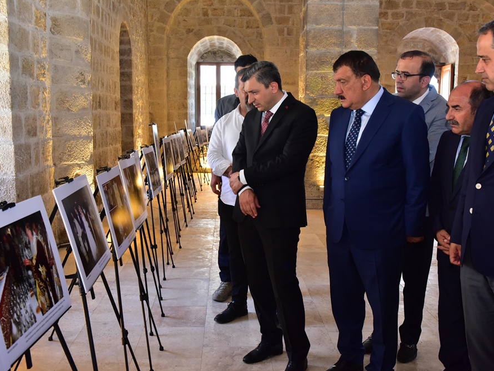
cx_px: 244
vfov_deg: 36.0
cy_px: 189
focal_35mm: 40
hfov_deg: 46.8
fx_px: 571
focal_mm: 36
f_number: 8
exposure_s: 1/60
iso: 2500
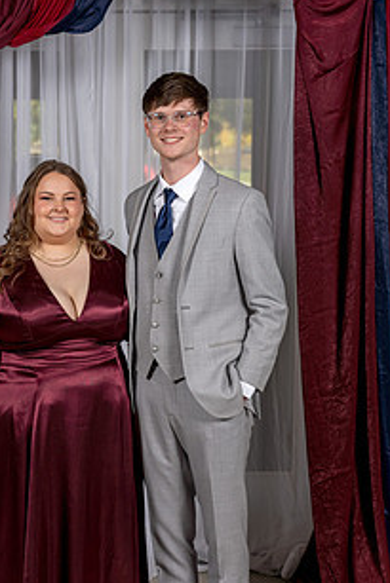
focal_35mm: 66
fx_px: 1071
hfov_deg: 20.6
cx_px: 126
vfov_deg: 30.4
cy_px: 342
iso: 100
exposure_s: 1/160
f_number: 5
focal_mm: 45
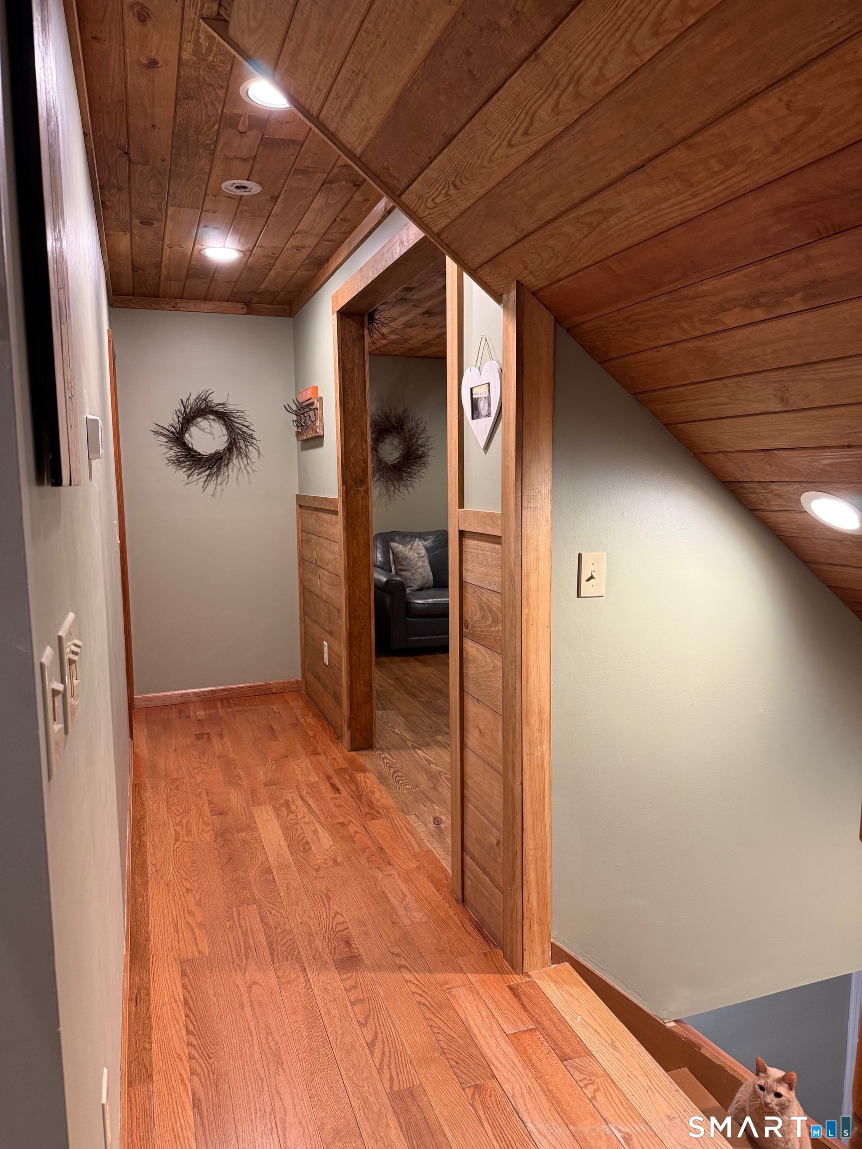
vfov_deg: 71.6
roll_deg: +0.0
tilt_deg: -6.7
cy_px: 574
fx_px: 797
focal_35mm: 24
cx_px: 431
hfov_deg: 56.8
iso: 250
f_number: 1.78
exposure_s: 1/60
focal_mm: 6.76
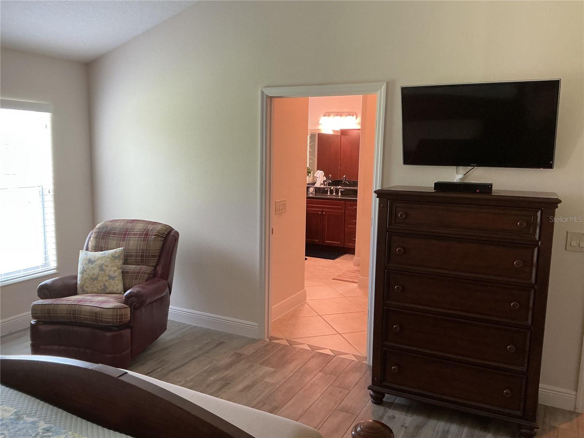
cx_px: 292
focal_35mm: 29
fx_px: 489
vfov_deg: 48.2
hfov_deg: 61.7
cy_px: 219
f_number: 1.8
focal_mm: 3
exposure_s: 1/60
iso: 125
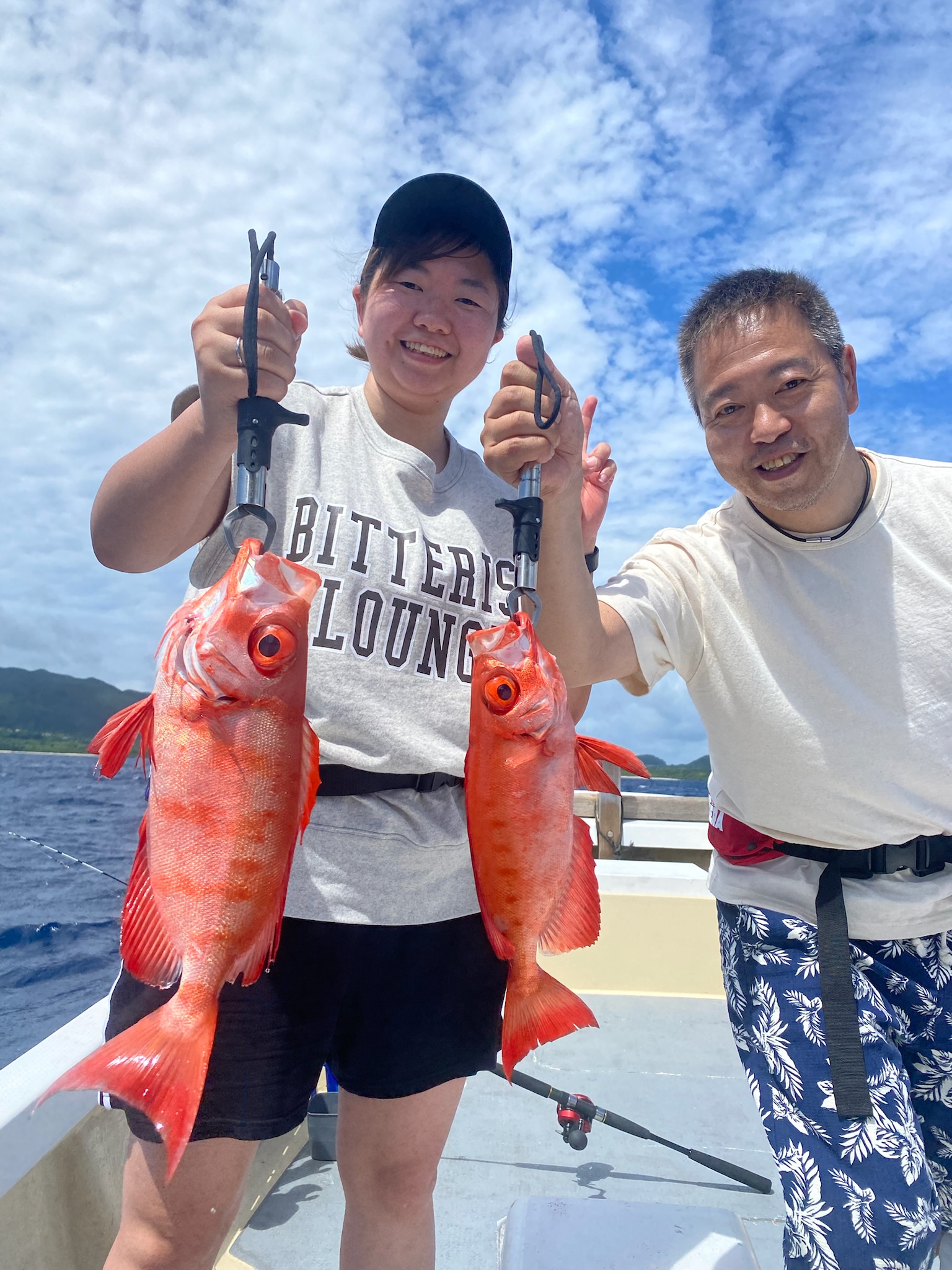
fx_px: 953
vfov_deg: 67.3
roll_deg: -0.7
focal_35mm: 26
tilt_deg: +9.5
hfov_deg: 53.1
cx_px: 476
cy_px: 635
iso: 32
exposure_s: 1/4444
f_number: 1.8
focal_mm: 4.25
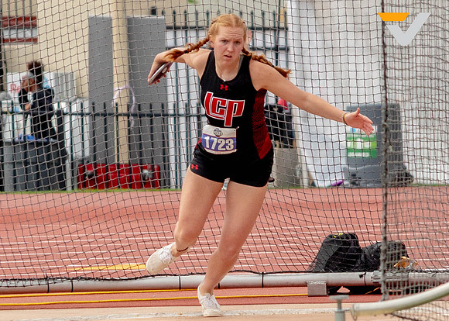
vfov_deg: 2.5
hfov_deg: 3.5
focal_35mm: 571
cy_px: 164
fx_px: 7280
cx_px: 223
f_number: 6.7
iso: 1600
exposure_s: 1/6000
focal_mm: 240
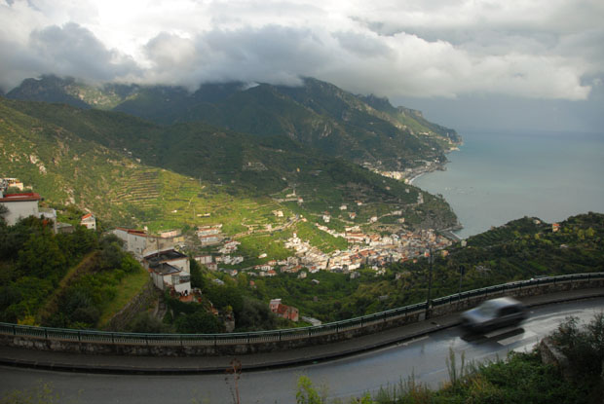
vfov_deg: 48.0
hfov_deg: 67.3
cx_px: 302
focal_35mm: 27
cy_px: 202
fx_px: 454
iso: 200
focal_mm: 18
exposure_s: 1/750
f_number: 3.5
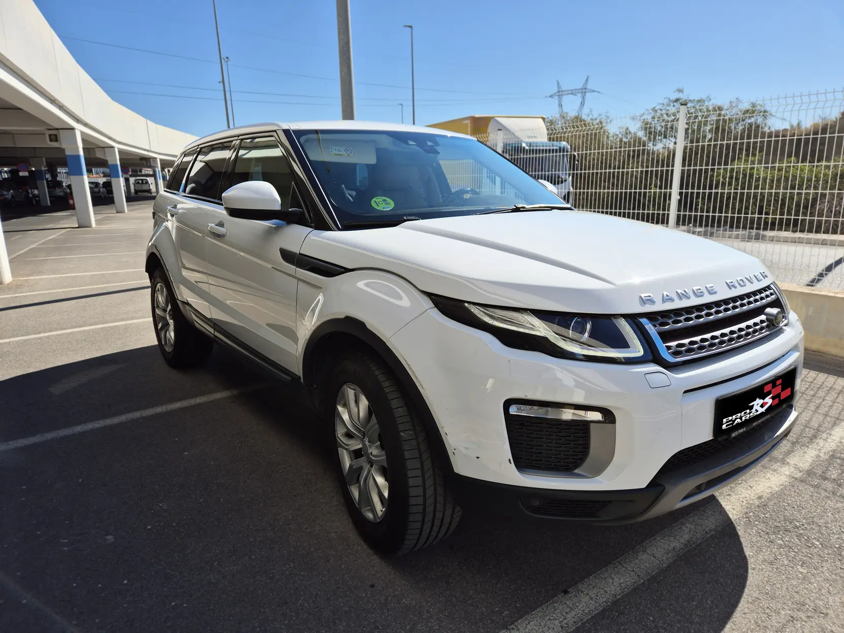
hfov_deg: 73.9
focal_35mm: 23
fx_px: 561
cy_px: 316
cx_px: 422
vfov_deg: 58.9
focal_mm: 5.4
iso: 25
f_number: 1.8
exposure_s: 1/2128
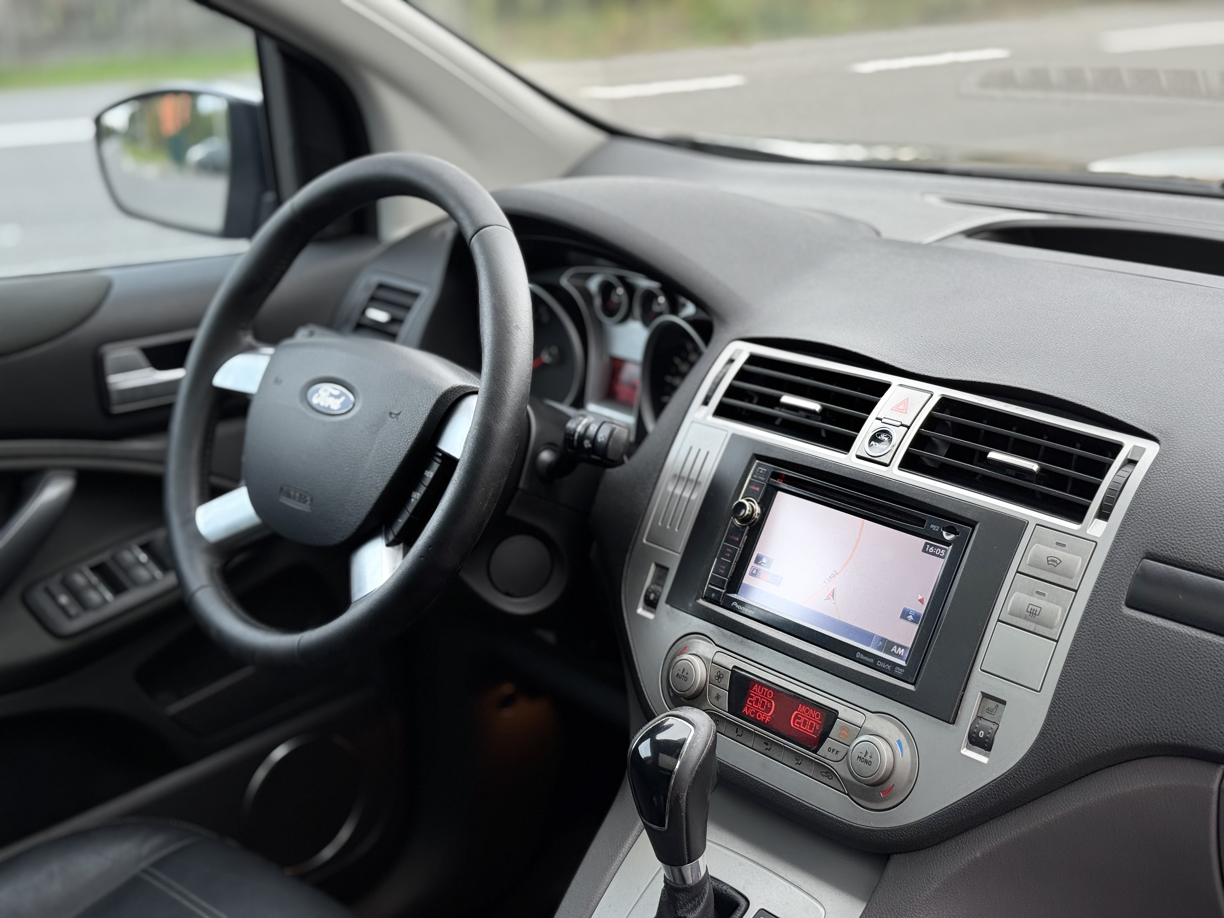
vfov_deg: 30.3
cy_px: 459
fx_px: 1697
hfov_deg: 39.7
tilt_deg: -17.8
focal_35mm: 48
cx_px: 612
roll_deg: +2.9
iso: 64
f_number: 1.78
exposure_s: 1/162
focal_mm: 6.76
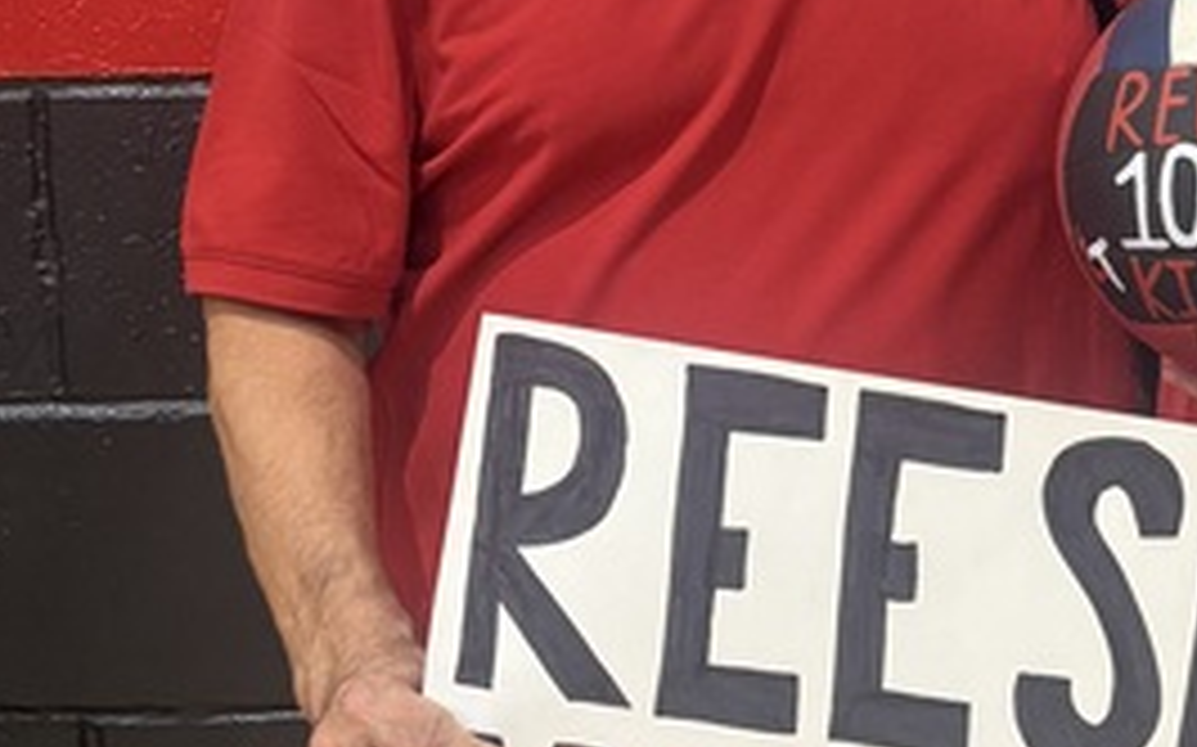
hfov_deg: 19.4
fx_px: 3456
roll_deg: +2.5
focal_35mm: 106
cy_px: 315
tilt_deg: -10.9
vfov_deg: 12.3
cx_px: 1017
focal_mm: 5.96
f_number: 1.6
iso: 125
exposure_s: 1/60
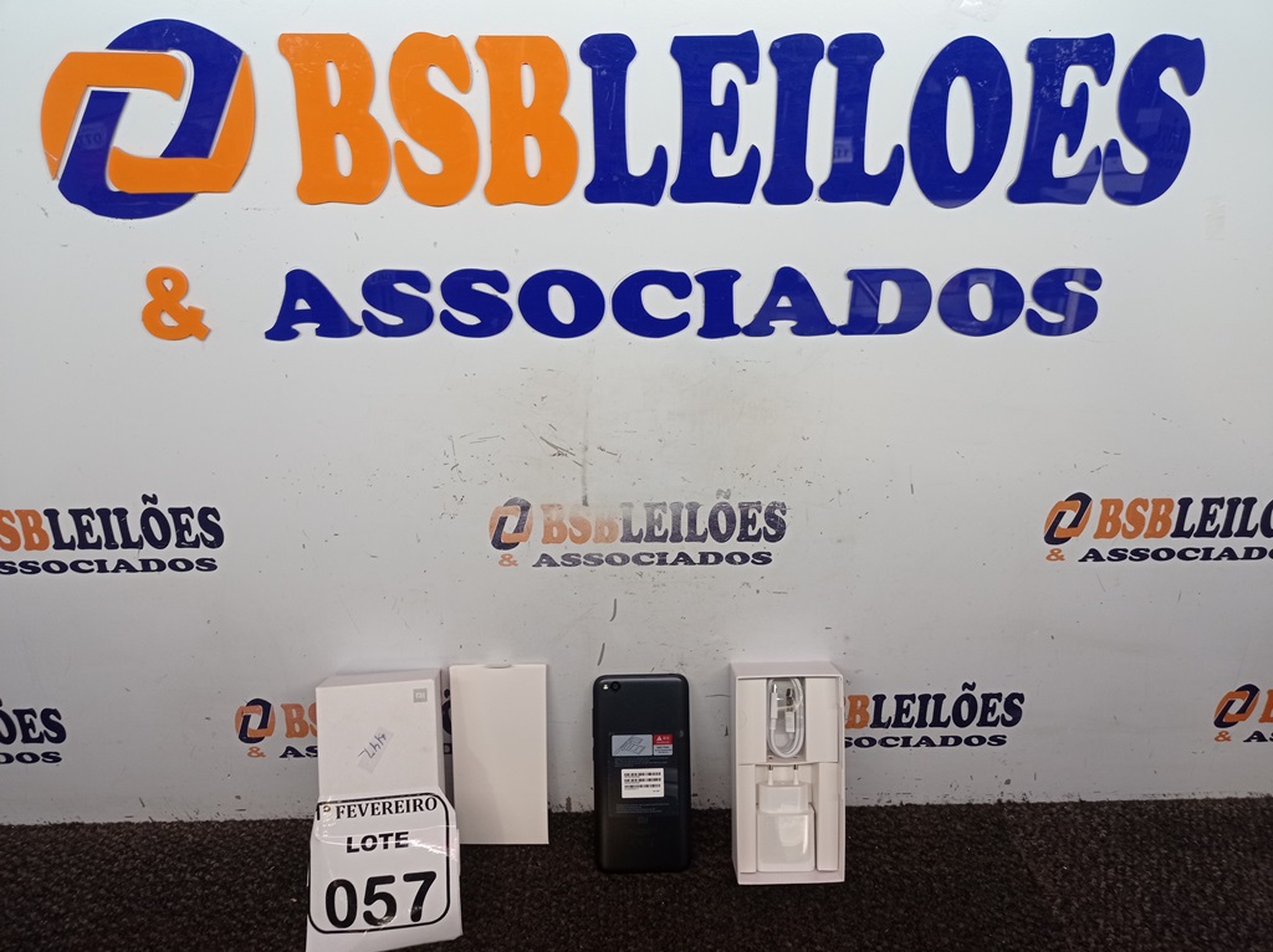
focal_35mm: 28
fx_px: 1029
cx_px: 636
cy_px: 476
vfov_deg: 49.7
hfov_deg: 63.5
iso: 112
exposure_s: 1/60
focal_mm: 4.7
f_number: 1.79
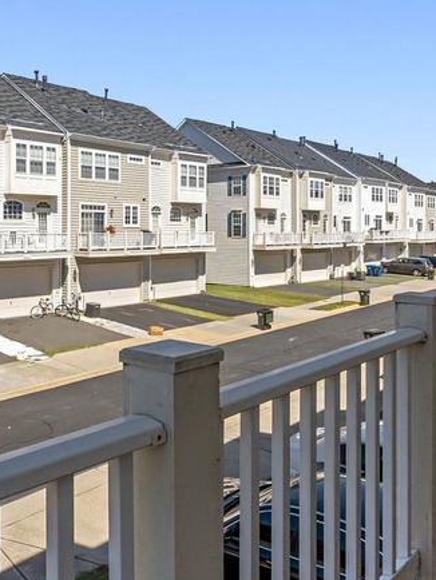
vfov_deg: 53.8
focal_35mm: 34
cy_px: 260
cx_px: 186
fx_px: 570
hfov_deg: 41.7
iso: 800
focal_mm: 10
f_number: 8
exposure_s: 1/3200
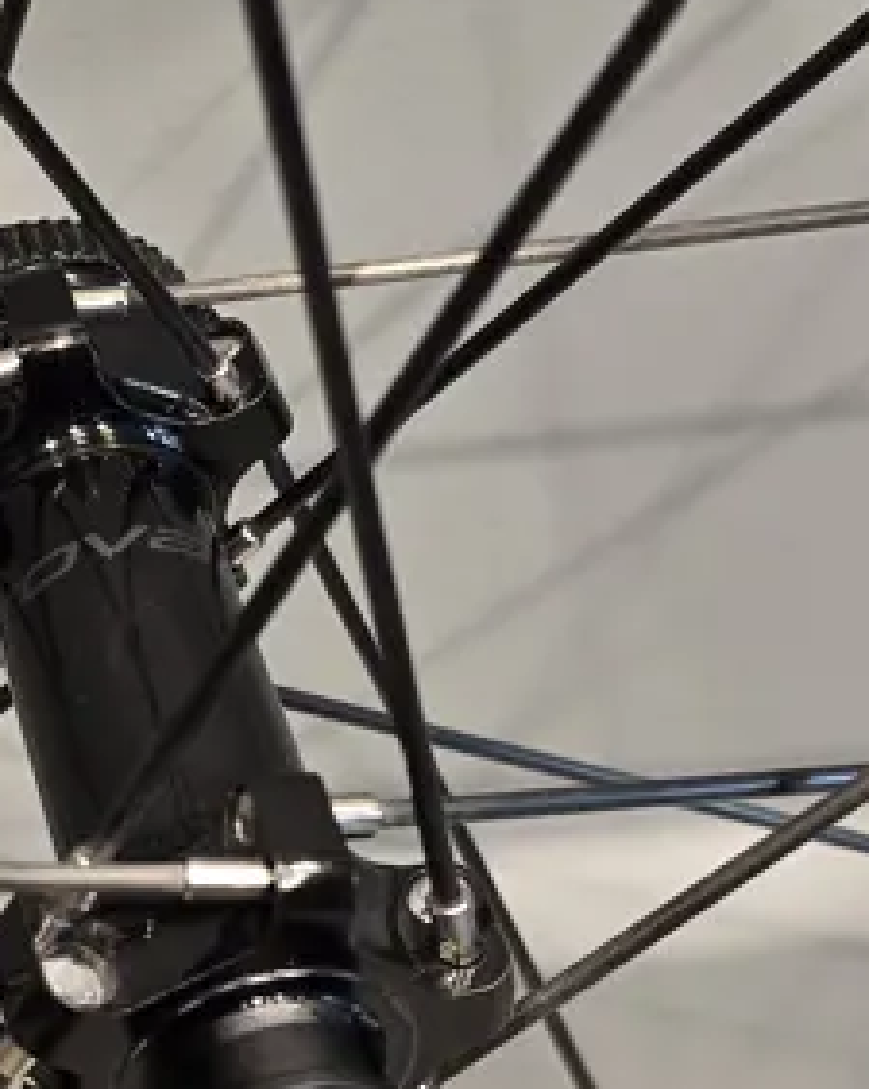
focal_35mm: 85
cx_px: 39
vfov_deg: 22.5
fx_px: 2737
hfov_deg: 17.7
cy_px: 479
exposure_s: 1/50
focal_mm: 6.3
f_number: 1.7
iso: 125
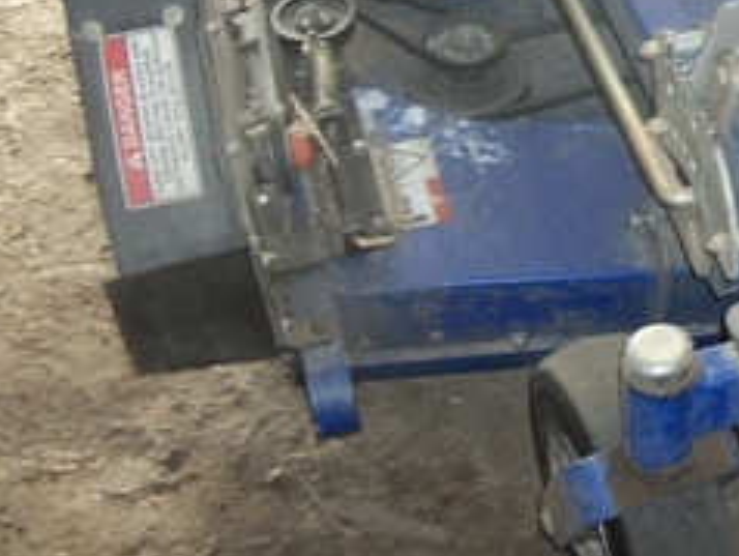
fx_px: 1560
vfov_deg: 19.8
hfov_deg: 25.5
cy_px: 47
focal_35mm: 73
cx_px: 717
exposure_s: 1/30
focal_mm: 5.7
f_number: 2.9
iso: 160
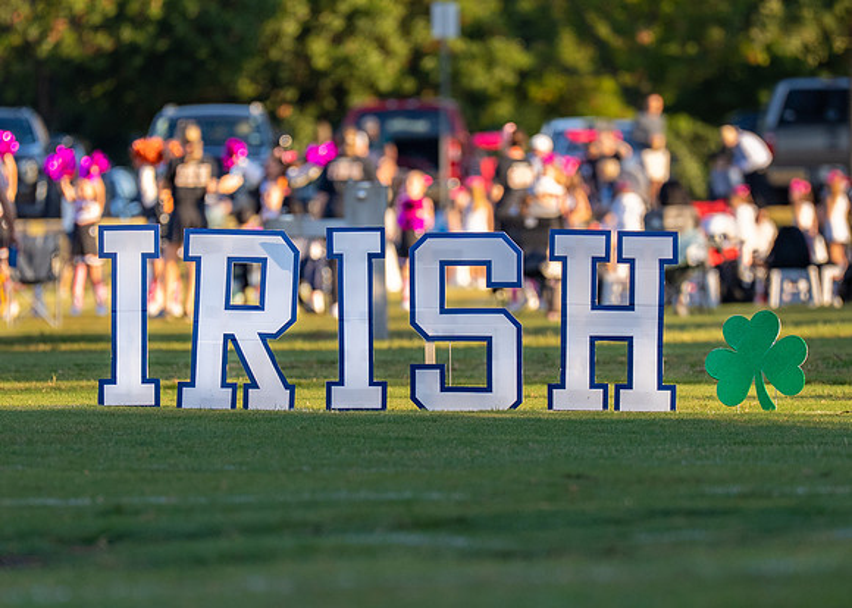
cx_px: 474
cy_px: 387
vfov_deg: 2.8
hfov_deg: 3.9
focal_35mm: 513
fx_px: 12411
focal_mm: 200
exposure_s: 1/1250
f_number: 2.8
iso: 250
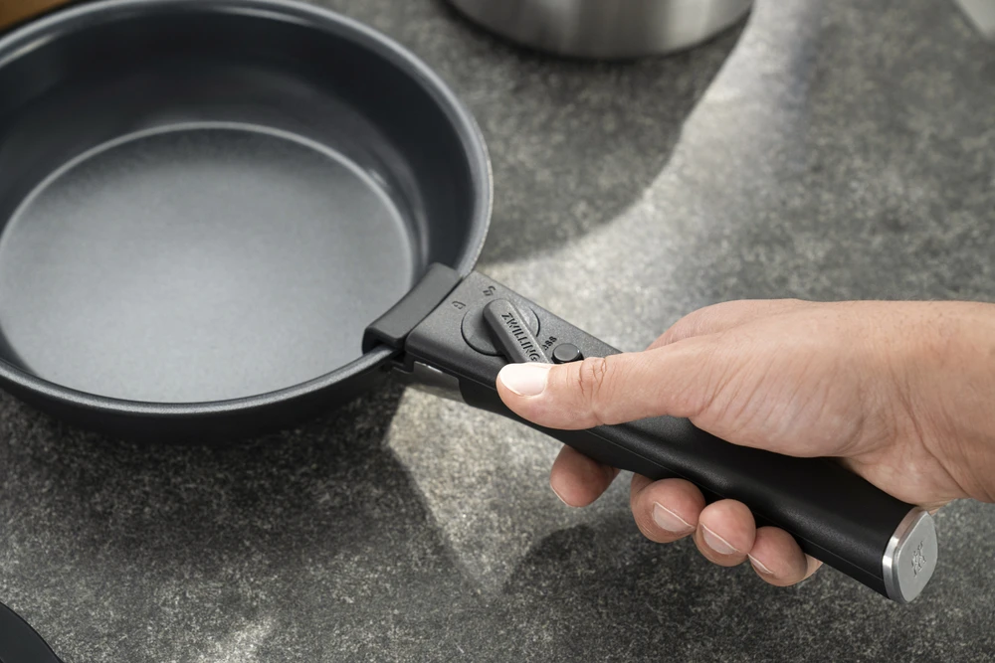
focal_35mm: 70
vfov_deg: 19.5
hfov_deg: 28.8
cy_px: 332
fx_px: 1935
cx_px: 498
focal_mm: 70
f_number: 6.3
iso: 1250
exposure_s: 1/160
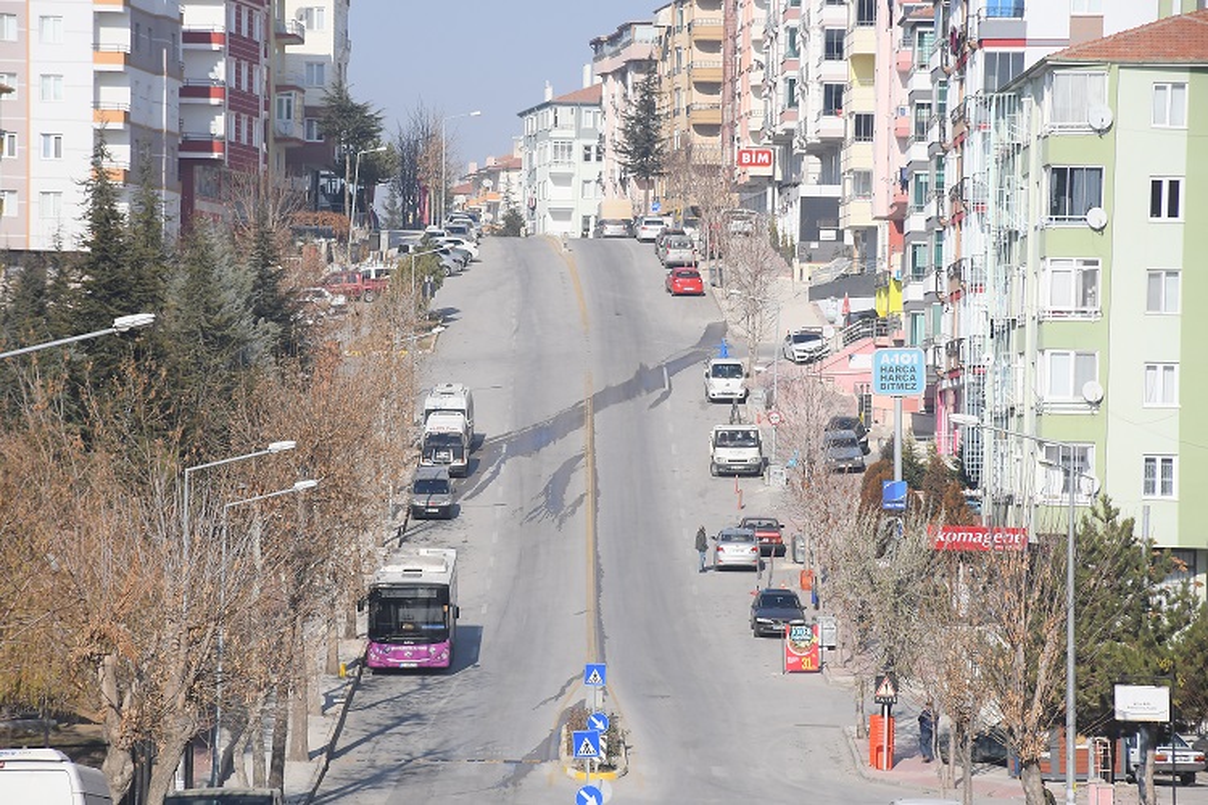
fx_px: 6543
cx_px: 604
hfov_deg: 10.5
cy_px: 402
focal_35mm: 195
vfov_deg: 7.0
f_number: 10
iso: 500
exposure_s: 1/1600
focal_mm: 130
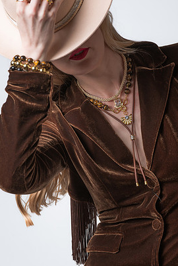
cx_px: 92
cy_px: 142
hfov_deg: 6.2
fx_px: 1646
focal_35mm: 222
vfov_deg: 9.3
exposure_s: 1/250
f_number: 8
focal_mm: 200
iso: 400
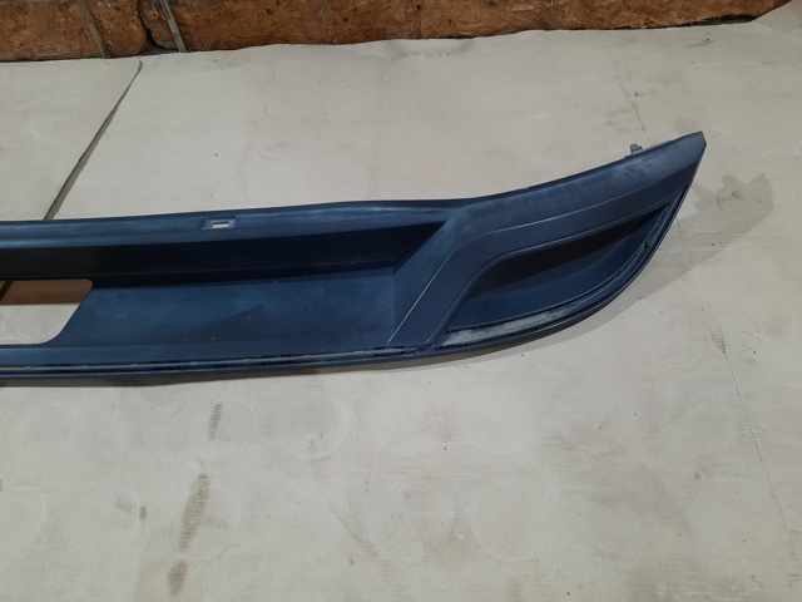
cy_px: 301
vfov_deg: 54.9
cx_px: 401
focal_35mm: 25
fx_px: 579
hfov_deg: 69.4
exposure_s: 1/50
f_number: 2
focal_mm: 4.6
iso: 320
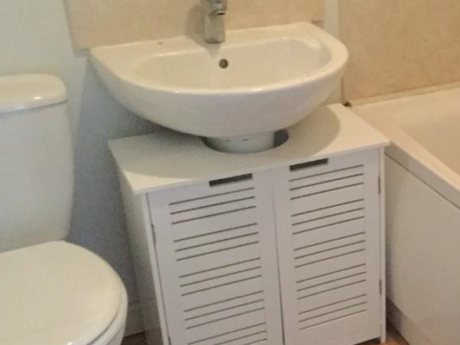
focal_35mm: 60
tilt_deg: -29.1
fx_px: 798
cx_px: 387
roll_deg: -0.4
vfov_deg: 24.3
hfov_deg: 31.1
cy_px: 223
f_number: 2.4
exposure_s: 1/17
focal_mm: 3.3
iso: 640
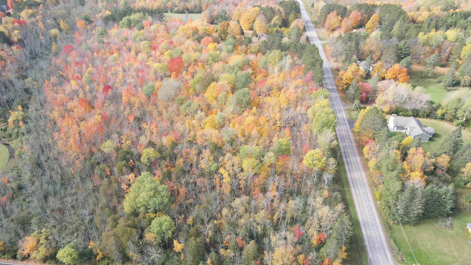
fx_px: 337
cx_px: 233
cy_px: 140
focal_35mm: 27
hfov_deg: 69.9
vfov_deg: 42.9
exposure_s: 1/100
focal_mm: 4.5
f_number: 2.8
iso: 100
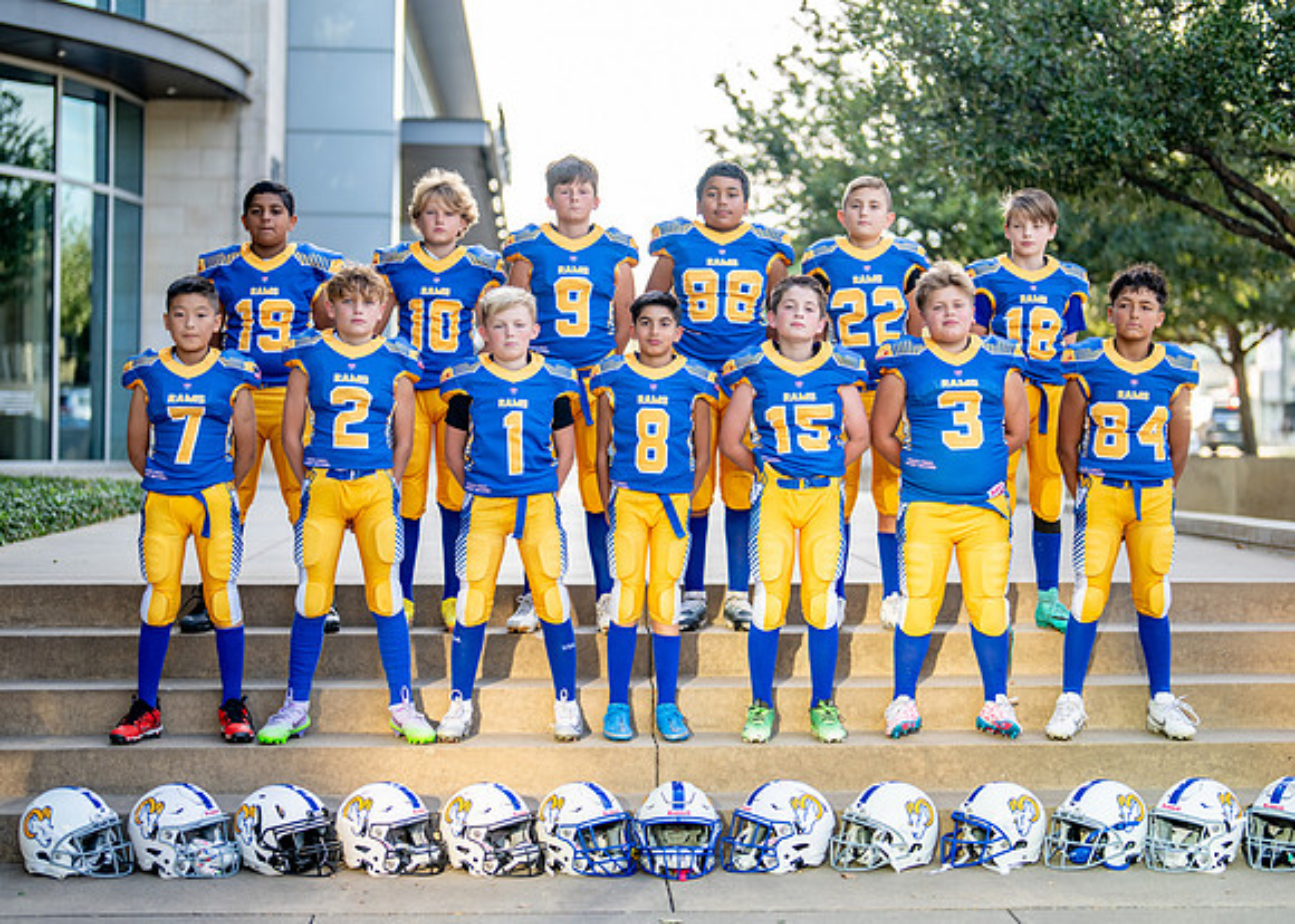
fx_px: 2343
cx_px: 675
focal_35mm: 64
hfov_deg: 30.9
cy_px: 461
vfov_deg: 22.3
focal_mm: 50
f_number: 1.2
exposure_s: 1/1600
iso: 200
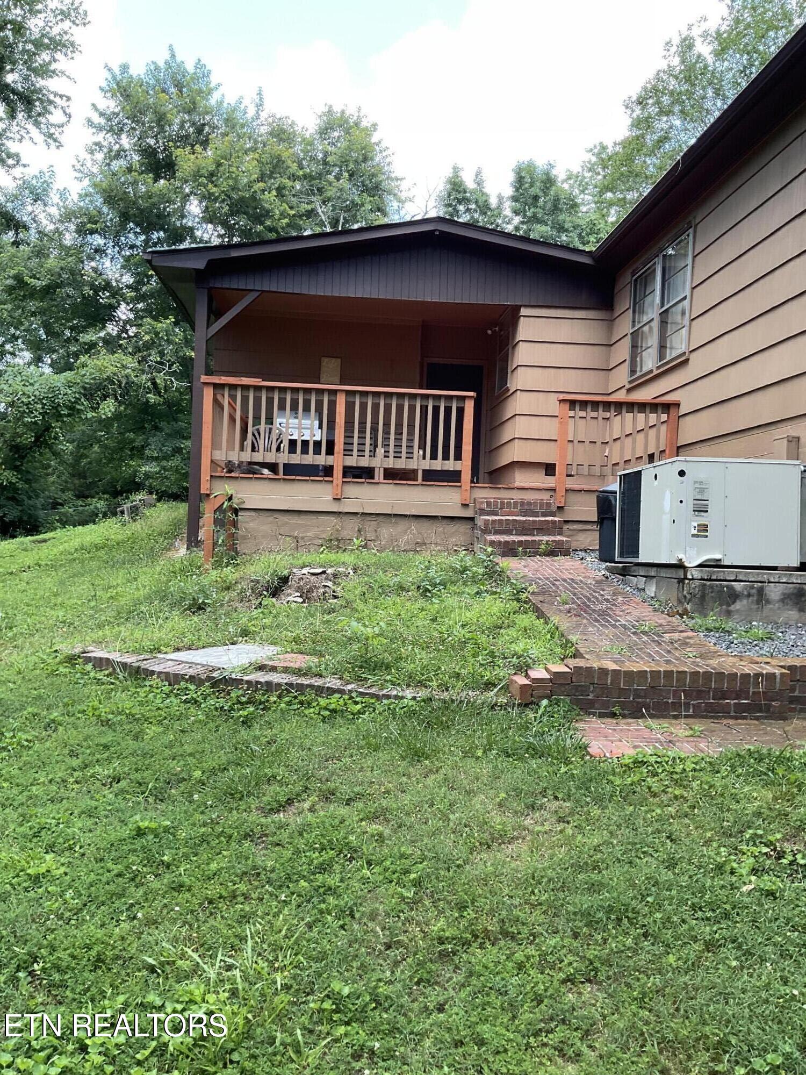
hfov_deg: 48.2
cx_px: 403
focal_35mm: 29
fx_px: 900
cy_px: 538
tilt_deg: +1.3
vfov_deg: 61.7
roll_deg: -2.9
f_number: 1.8
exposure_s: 1/120
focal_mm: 3
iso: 20
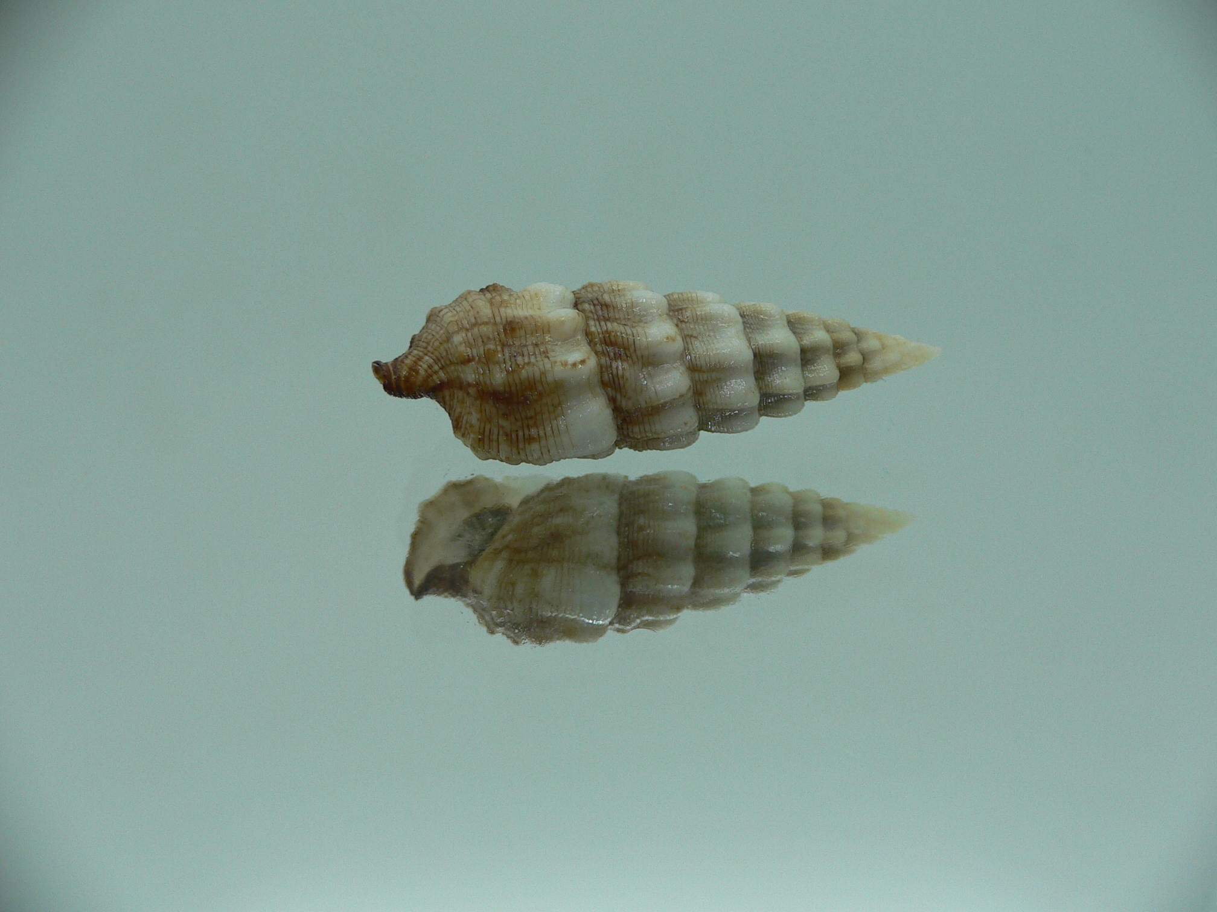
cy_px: 456
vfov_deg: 40.7
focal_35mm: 35
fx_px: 1231
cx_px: 608
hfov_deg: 52.6
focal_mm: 4.6
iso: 80
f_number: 2.8
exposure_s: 1/60
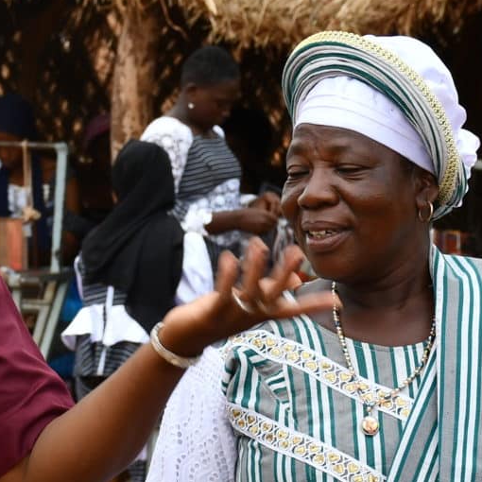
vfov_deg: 6.6
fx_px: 4190
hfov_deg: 6.6
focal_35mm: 266
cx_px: 309
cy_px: 271
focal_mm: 52
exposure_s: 1/250
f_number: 7.1
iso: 200
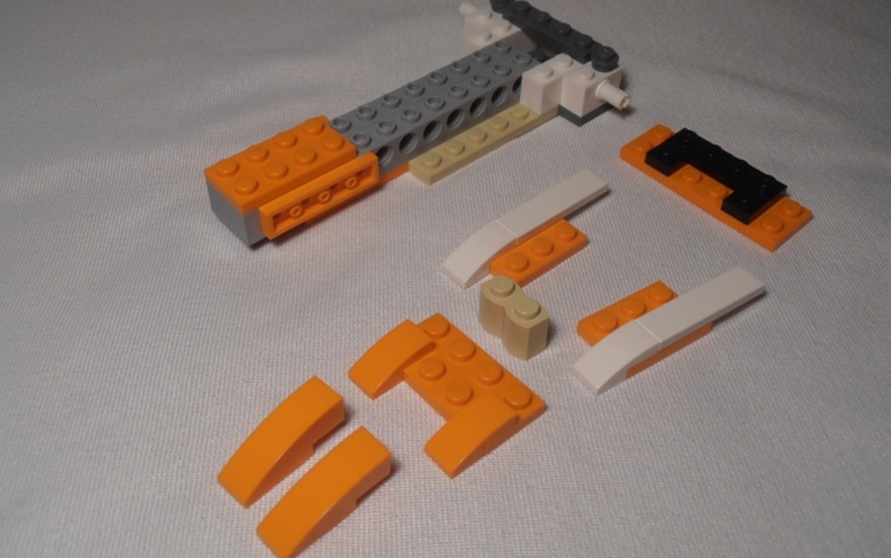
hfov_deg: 49.3
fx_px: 972
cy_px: 238
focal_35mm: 40
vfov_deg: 32.0
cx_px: 449
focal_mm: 6.61
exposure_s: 1/60
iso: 80
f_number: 3.9
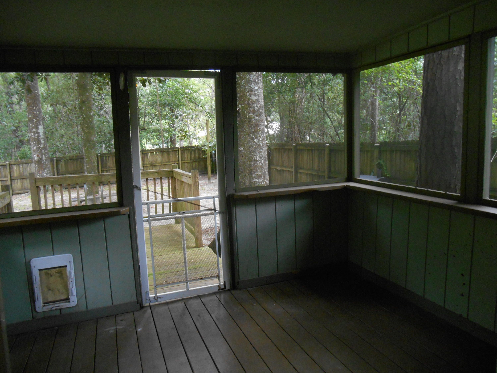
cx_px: 248
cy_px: 186
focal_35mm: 26
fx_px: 373
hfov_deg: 67.3
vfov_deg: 53.1
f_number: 3.4
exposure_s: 1/30
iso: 320
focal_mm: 4.7
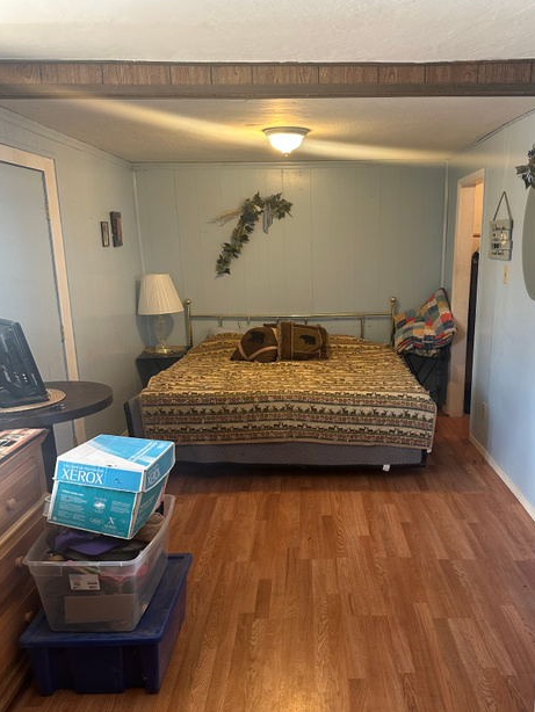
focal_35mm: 30
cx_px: 327
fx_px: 618
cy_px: 391
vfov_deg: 59.8
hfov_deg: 46.5
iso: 200
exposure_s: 1/60
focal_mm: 6.86
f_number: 1.78
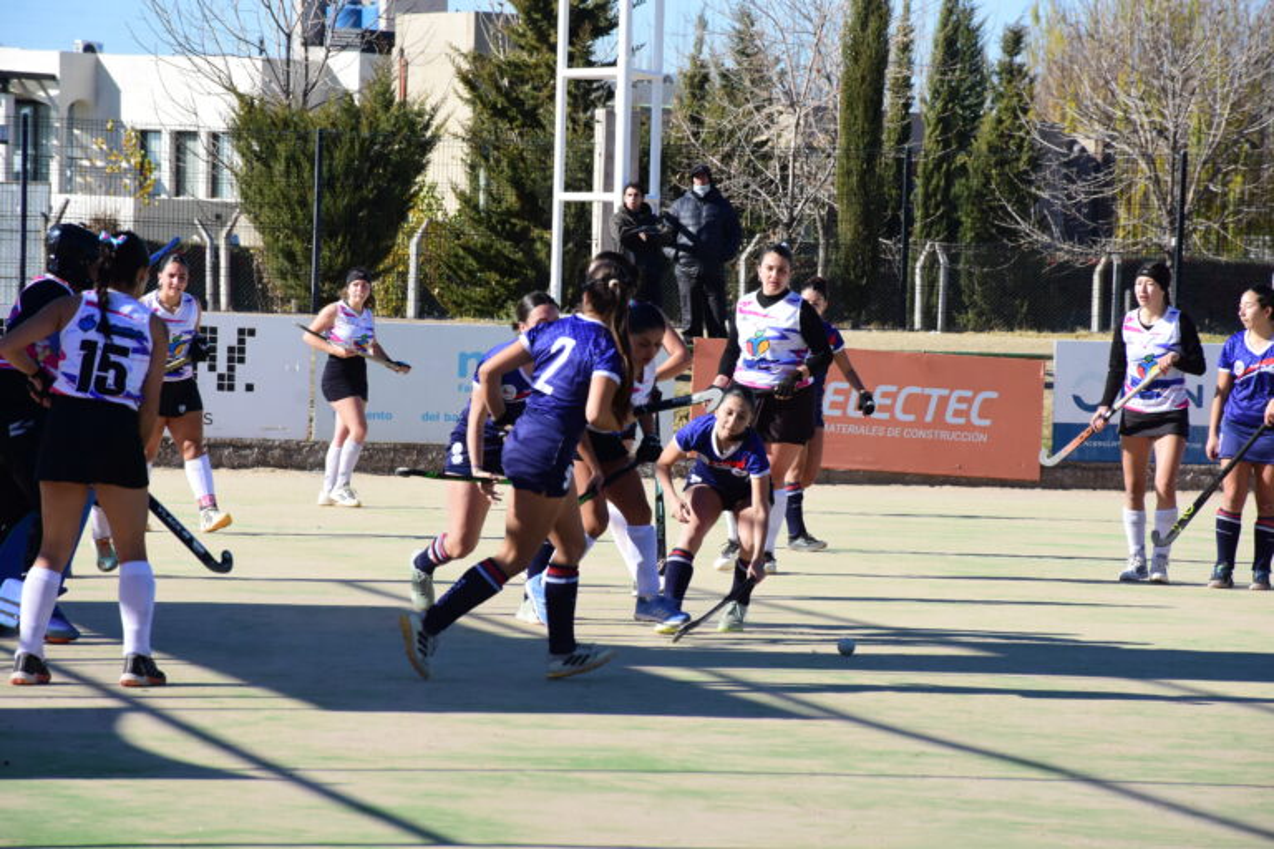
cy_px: 424
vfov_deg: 7.5
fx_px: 6476
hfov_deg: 11.2
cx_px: 637
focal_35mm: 183
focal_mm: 122
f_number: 9
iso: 640
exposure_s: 1/1250
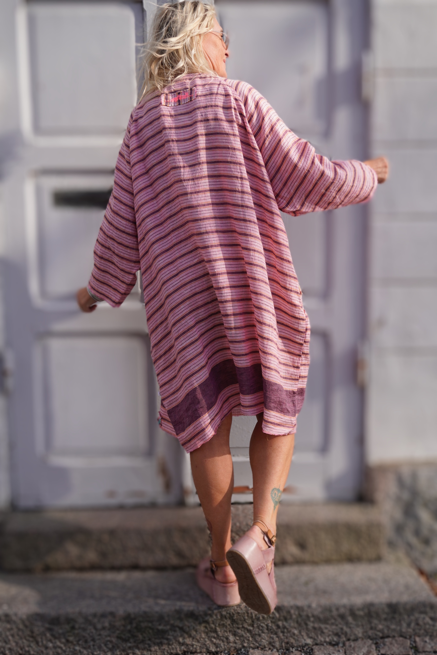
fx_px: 737
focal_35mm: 40
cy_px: 328
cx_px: 218
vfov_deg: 47.9
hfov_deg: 33.0
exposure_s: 1/320
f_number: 5
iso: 100
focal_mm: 27
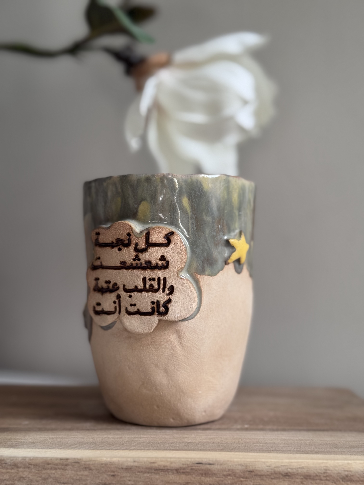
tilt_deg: +0.5
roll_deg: -0.7
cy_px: 242
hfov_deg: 30.3
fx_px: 673
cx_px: 182
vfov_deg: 39.7
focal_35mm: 48
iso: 200
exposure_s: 1/60
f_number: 1.78
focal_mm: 6.76
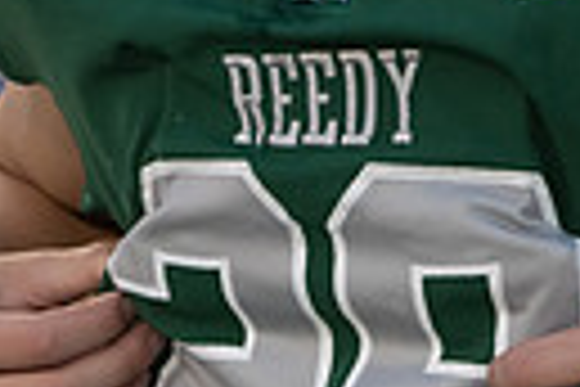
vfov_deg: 0.8
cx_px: 360
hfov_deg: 1.2
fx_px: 27097
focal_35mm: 1682
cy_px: -313
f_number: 5.6
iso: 2000
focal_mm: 373
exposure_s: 1/500
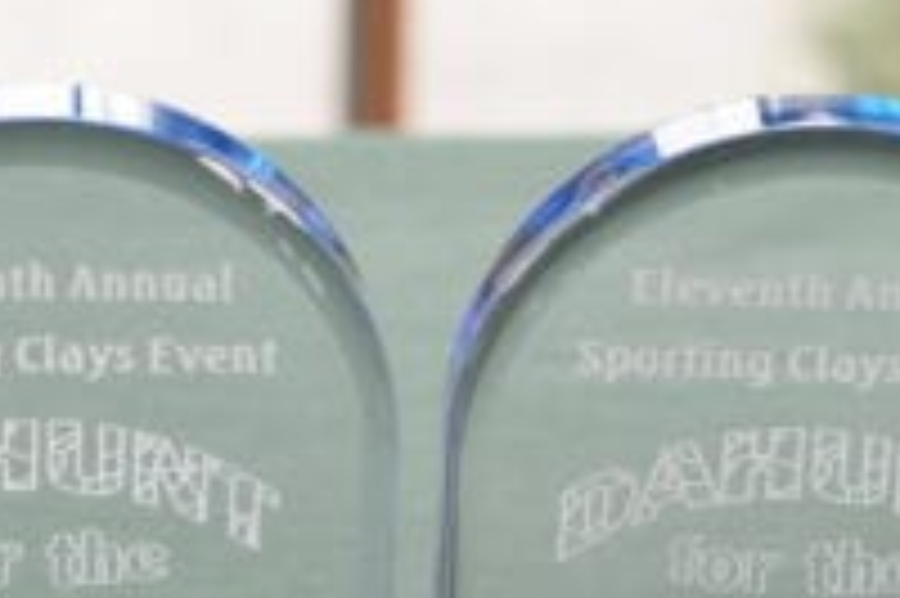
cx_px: 9
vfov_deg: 6.5
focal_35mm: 210
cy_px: 717
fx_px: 5246
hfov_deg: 9.7
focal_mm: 50
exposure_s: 1/80
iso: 400
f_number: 4.5
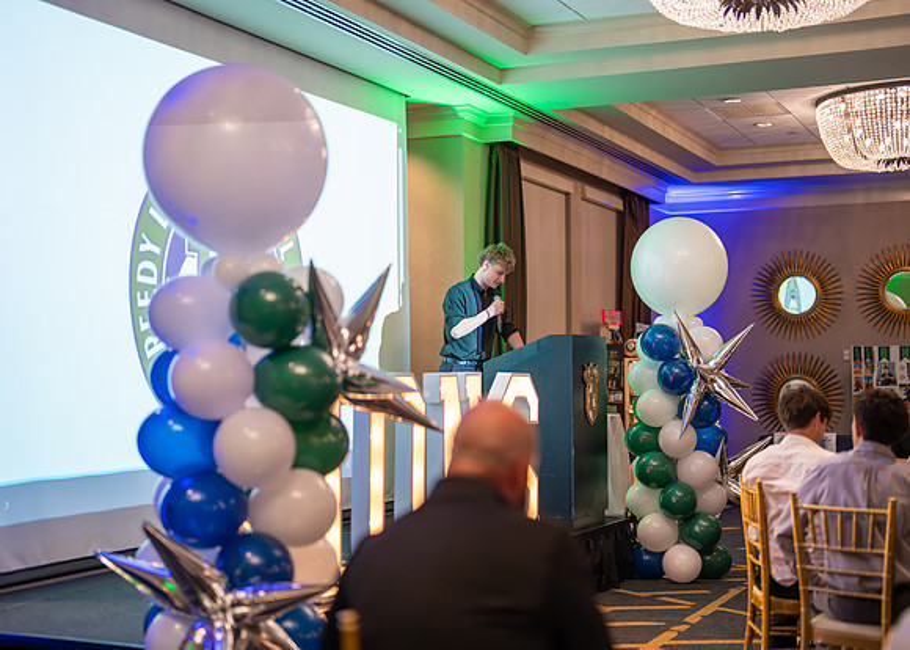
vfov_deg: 25.9
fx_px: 1411
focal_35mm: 55
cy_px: 325
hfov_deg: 35.7
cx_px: 455
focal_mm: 50
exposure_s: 1/400
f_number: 1.2
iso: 1250
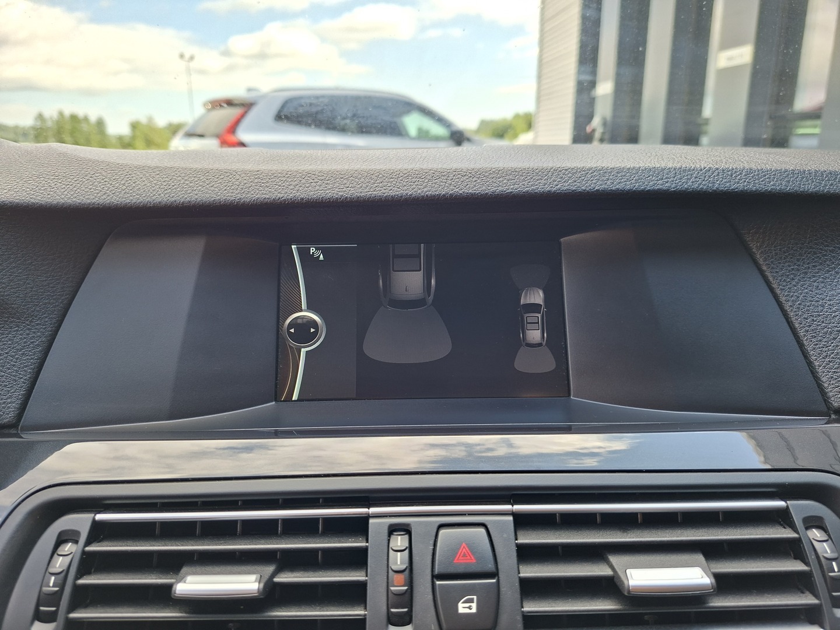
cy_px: 315
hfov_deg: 73.9
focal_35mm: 23
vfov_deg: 58.9
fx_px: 558
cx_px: 420
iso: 50
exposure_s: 1/100
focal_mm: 5.54
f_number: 1.8
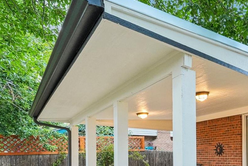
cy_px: 154
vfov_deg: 39.9
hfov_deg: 55.8
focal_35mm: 30
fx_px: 207
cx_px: 211
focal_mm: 10
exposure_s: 1/15
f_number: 8
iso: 800
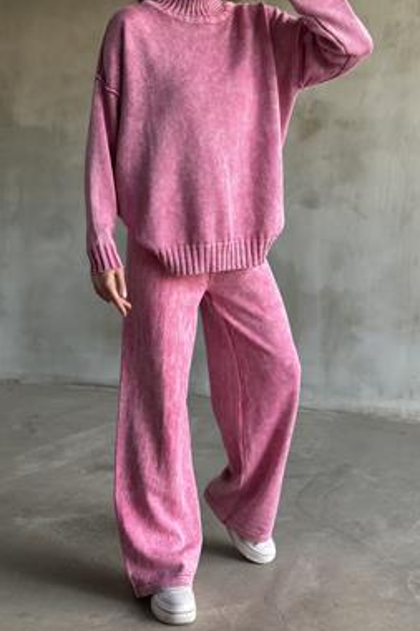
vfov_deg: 35.7
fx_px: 981
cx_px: 184
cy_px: 314
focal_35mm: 56
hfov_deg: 24.2
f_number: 1.78
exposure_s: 1/60
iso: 250
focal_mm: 6.86
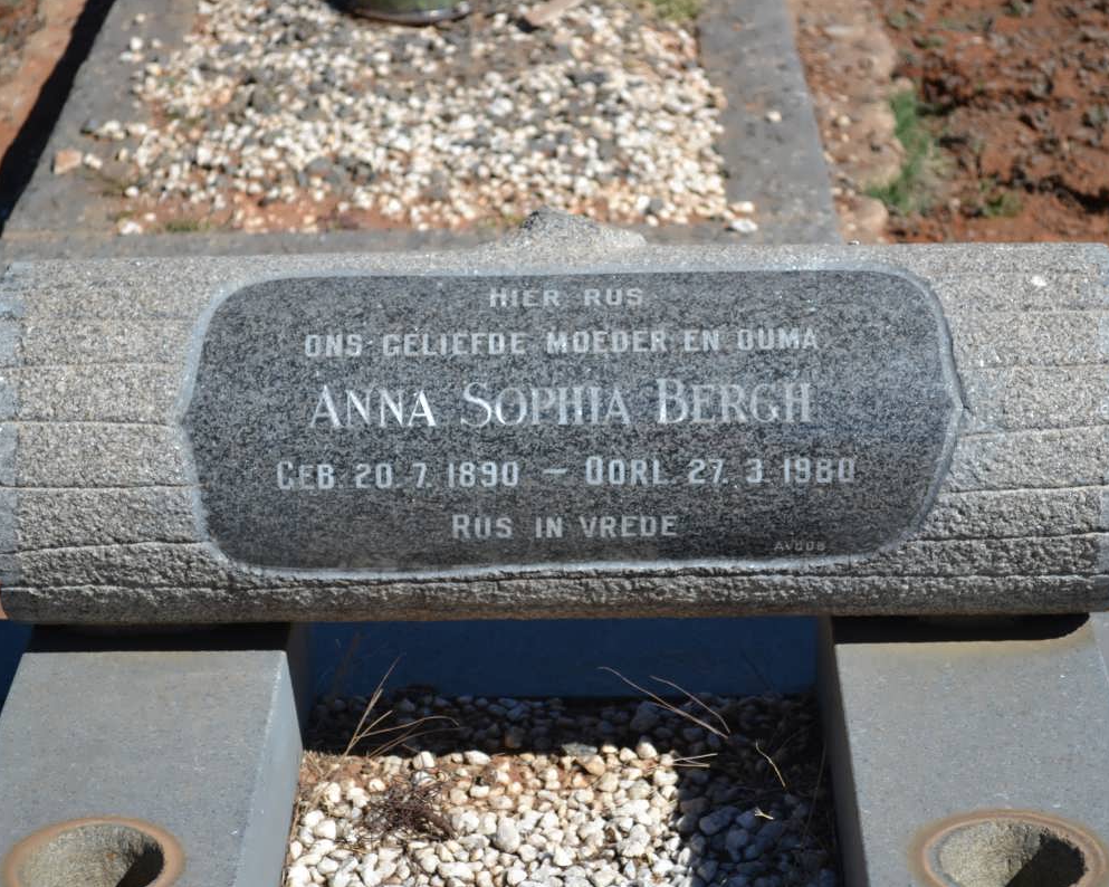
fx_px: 3070
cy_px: 442
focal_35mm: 94
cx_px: 541
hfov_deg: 20.5
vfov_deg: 16.4
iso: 110
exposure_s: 1/125
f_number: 5.6
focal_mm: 55
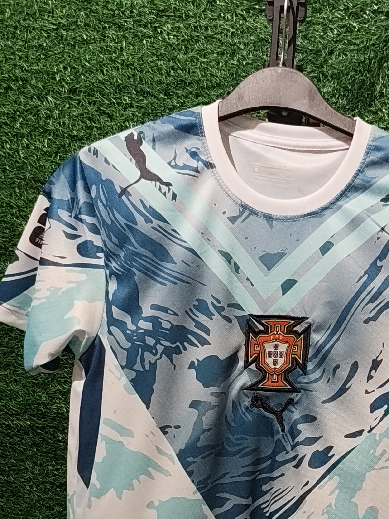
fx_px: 1094
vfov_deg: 26.0
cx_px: 277
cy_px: 447
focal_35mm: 73
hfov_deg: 20.1
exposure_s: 1/51.9
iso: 125
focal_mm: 5.56
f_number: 1.88
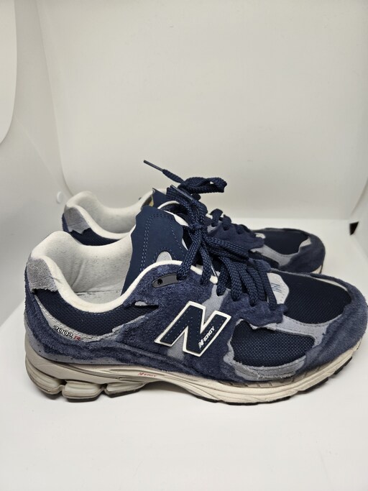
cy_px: 246
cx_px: 184
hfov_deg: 58.9
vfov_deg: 73.9
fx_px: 326
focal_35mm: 23
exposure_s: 1/180
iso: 160
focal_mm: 5.4
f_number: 1.8
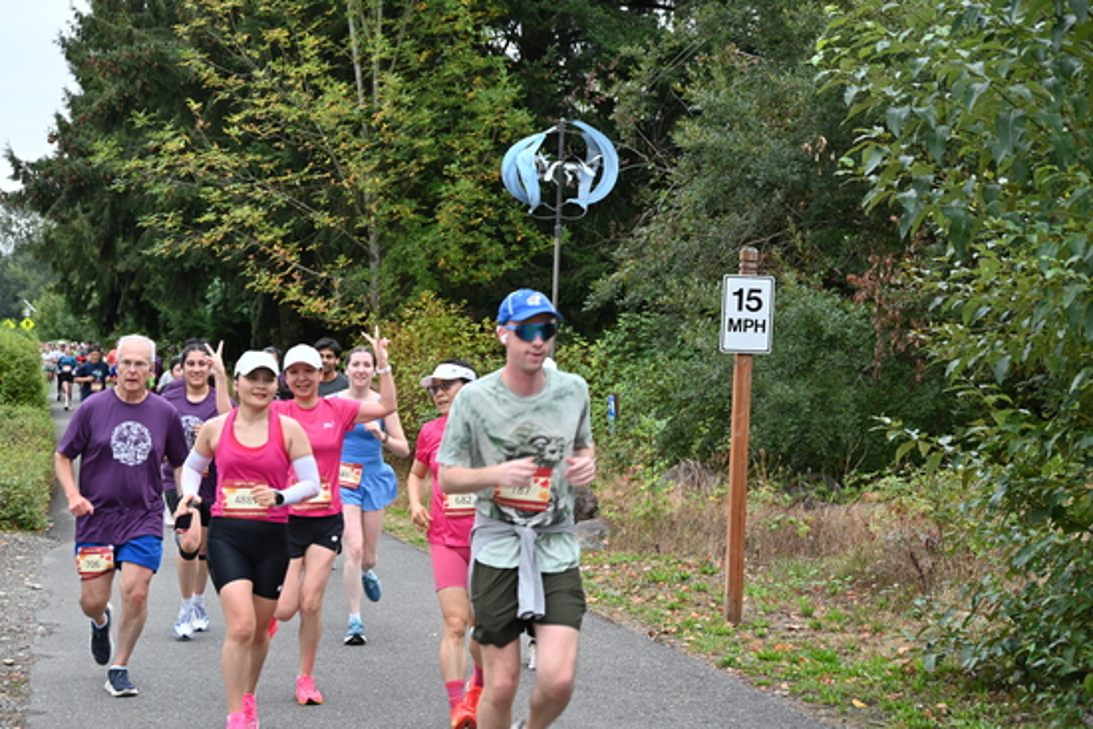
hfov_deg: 28.8
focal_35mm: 70
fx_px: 2126
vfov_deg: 19.5
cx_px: 546
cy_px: 364
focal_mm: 70
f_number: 6
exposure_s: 1/125
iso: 560
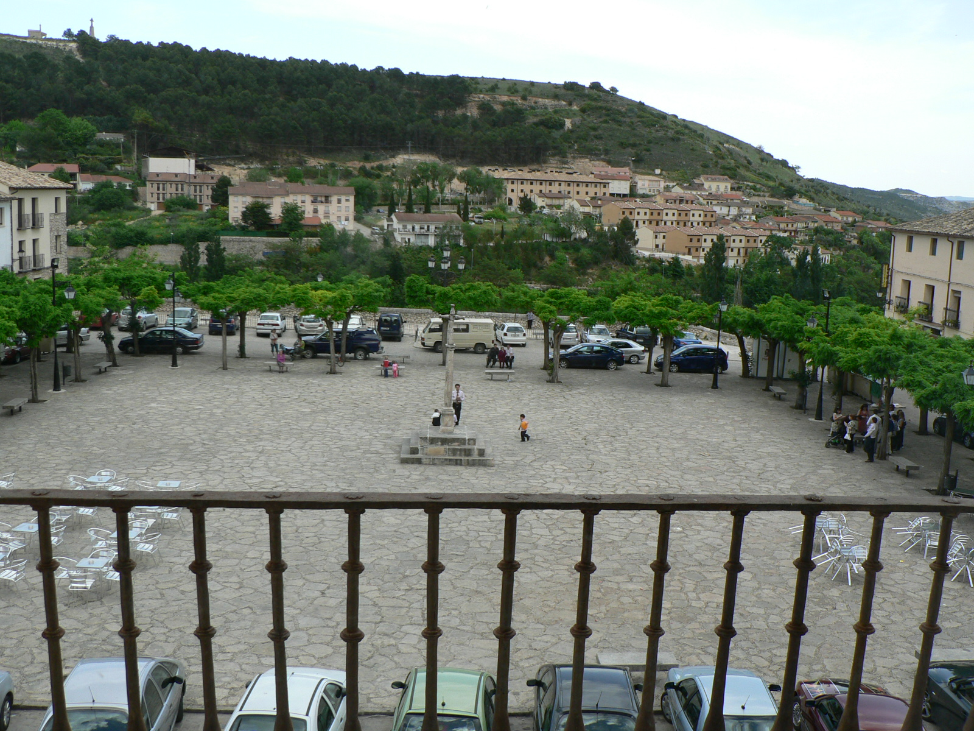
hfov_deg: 51.4
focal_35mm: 36
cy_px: 366
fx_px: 1013
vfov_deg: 39.7
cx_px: 487
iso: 80
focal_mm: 6
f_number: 4
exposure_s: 1/200
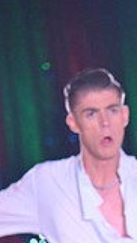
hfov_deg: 3.5
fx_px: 2237
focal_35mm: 346
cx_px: 246
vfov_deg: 6.2
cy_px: 393
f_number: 4
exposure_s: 1/400
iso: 5000
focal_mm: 92
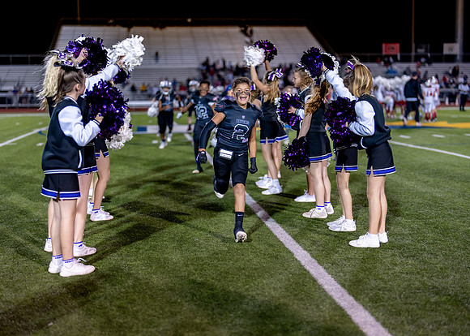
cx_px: 235
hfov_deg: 37.2
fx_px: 699
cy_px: 168
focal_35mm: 52
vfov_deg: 27.0
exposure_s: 1/1000
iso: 500
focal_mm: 50
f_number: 1.2
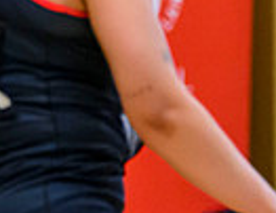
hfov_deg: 1.2
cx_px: -410
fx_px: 12669
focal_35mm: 1573
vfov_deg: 1.0
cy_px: -88
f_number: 3.2
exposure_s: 1/1000
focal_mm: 200
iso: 4000
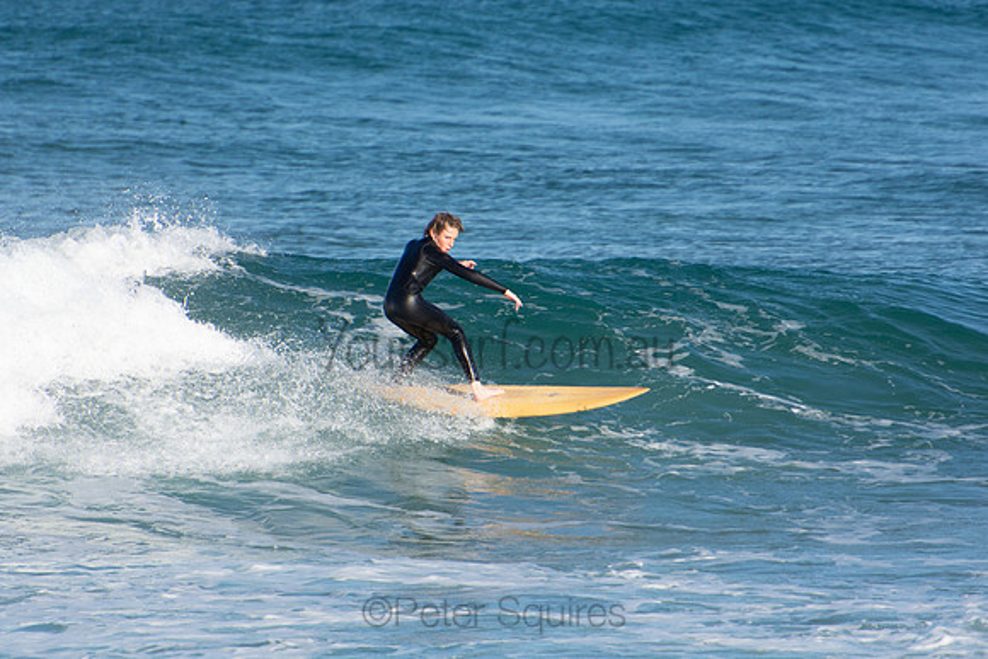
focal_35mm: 600
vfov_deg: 2.3
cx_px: 494
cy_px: 330
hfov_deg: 3.4
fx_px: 16470
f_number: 5.6
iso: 320
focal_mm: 400
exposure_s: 1/1250
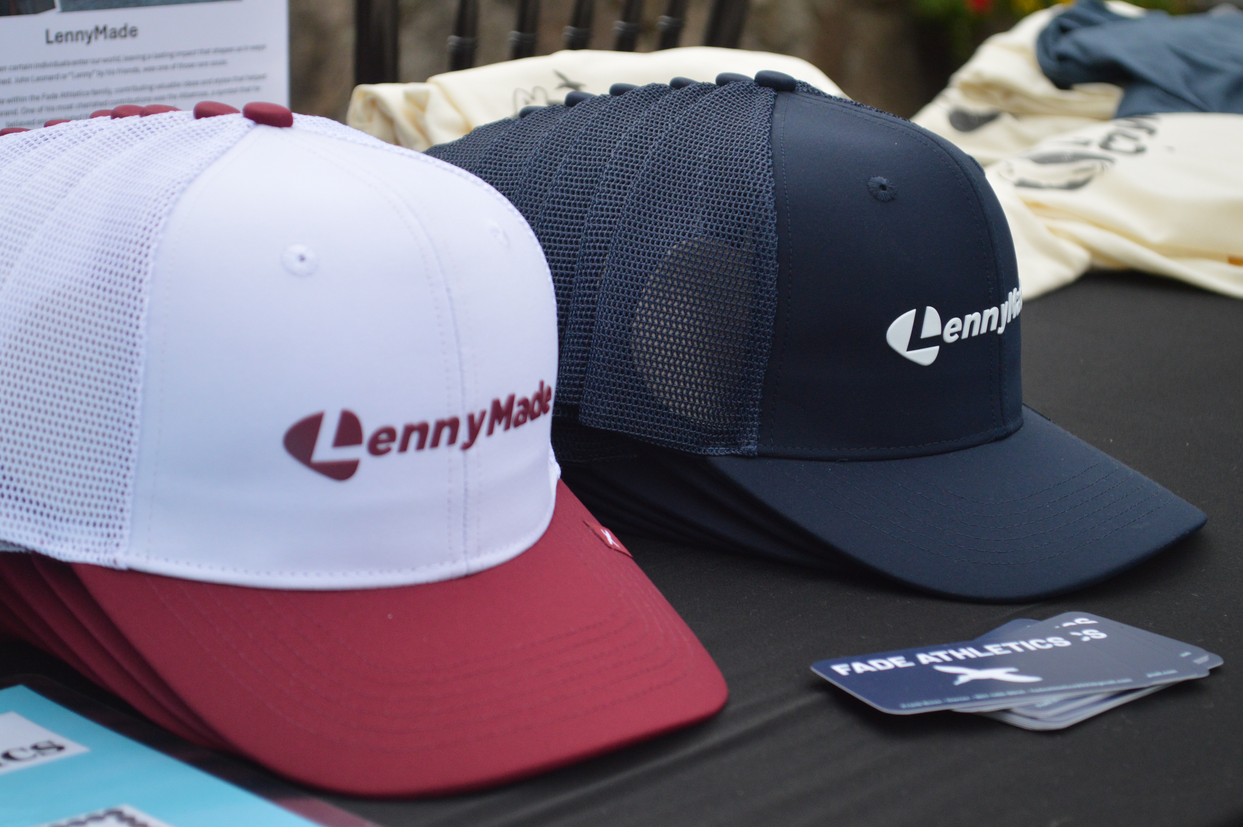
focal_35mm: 82
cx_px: 622
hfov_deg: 24.6
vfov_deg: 16.5
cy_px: 414
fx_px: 2846
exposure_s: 1/500
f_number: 5.6
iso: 900
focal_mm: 55
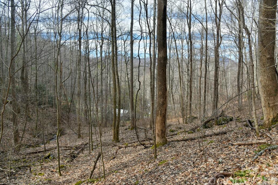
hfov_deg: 71.5
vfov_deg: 51.3
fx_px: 193
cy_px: 95
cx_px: 142
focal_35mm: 25
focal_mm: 24
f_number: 6.3
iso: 800
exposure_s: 1/160
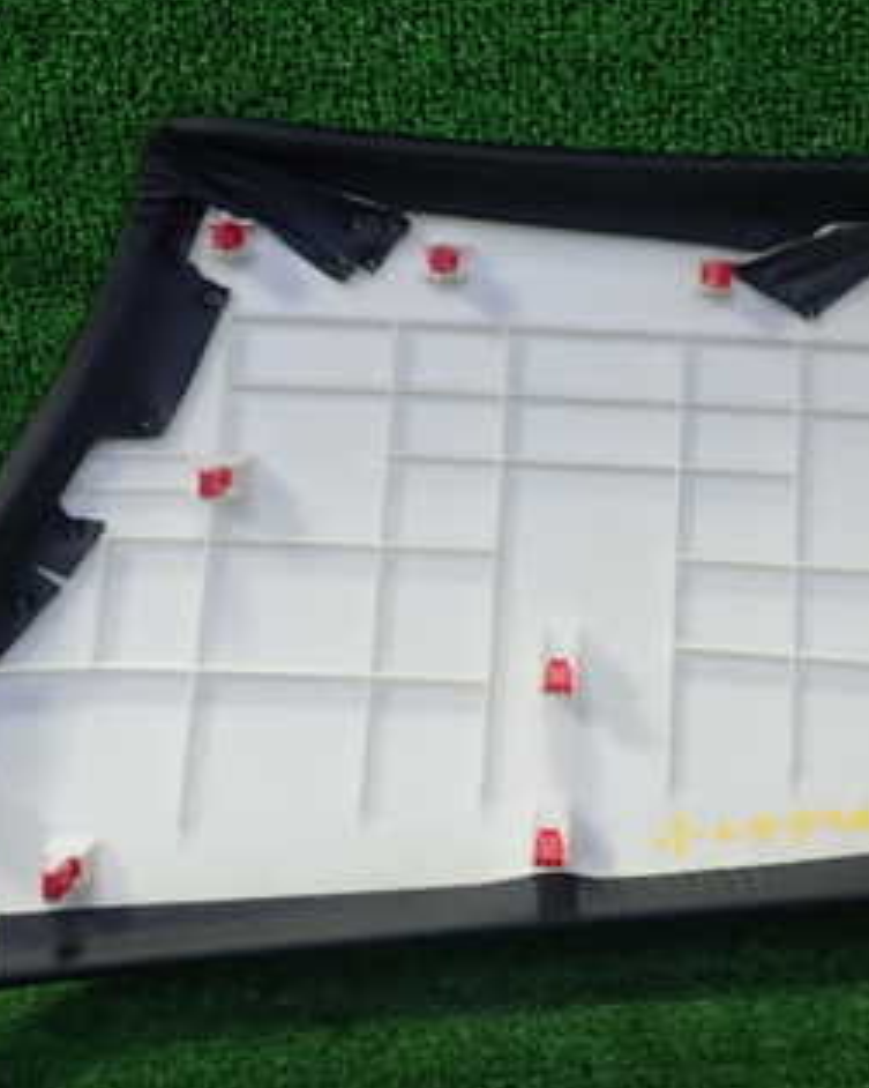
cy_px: 676
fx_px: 1801
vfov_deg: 33.4
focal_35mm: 56
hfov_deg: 27.1
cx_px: 495
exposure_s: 1/125
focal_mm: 5.5
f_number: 2.3
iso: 200
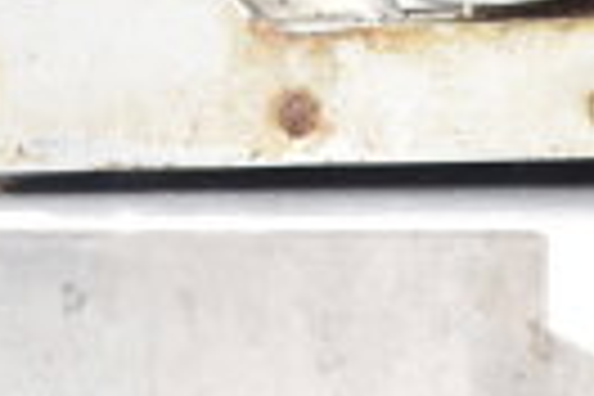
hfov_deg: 9.6
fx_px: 3536
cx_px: 99
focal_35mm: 214
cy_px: 898
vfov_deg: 6.2
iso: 200
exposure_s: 1/125
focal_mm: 31
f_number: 5.6
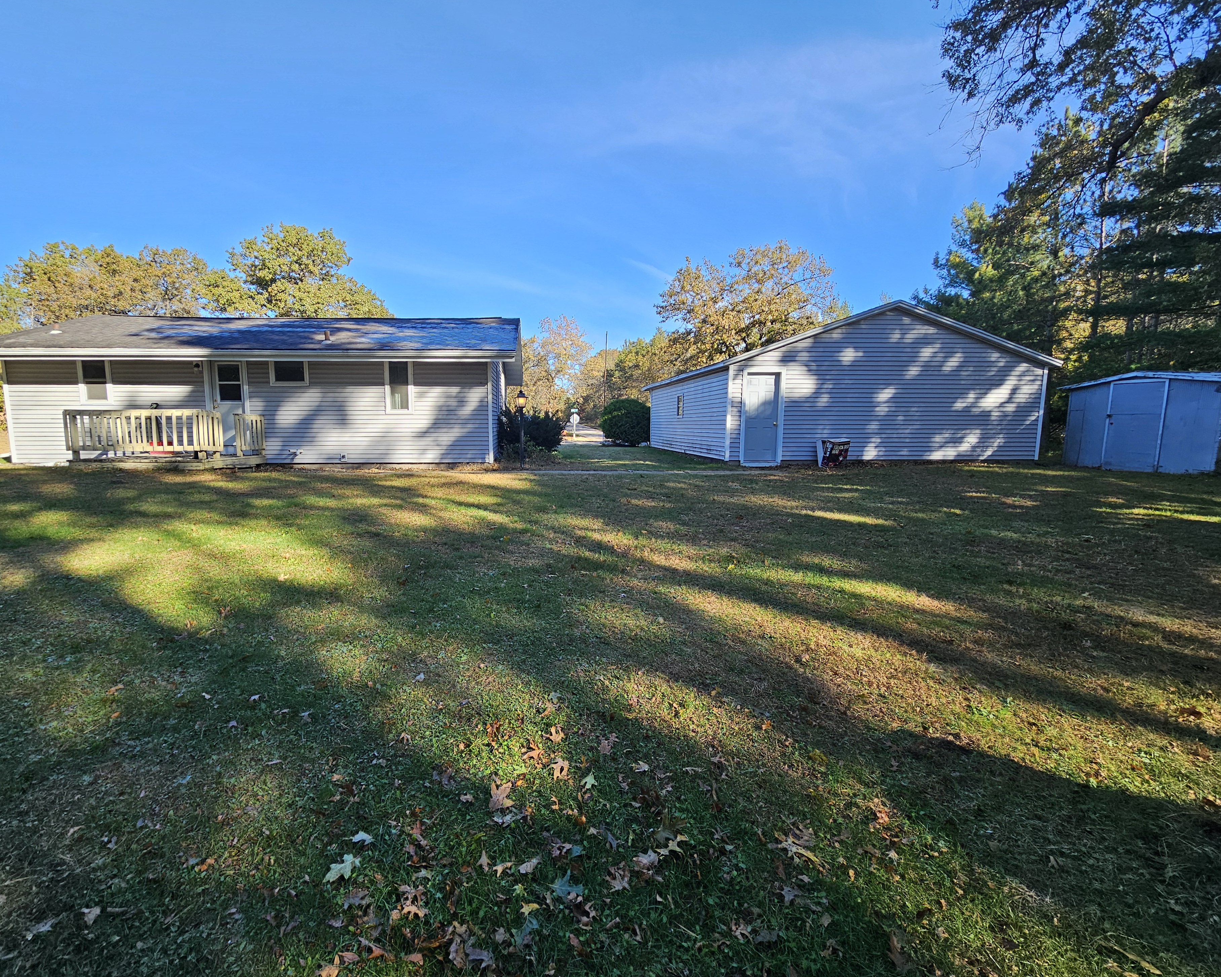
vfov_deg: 88.0
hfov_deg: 100.5
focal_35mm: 14
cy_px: 492
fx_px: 506
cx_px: 560
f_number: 2.2
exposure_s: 1/447
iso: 50
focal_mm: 2.2
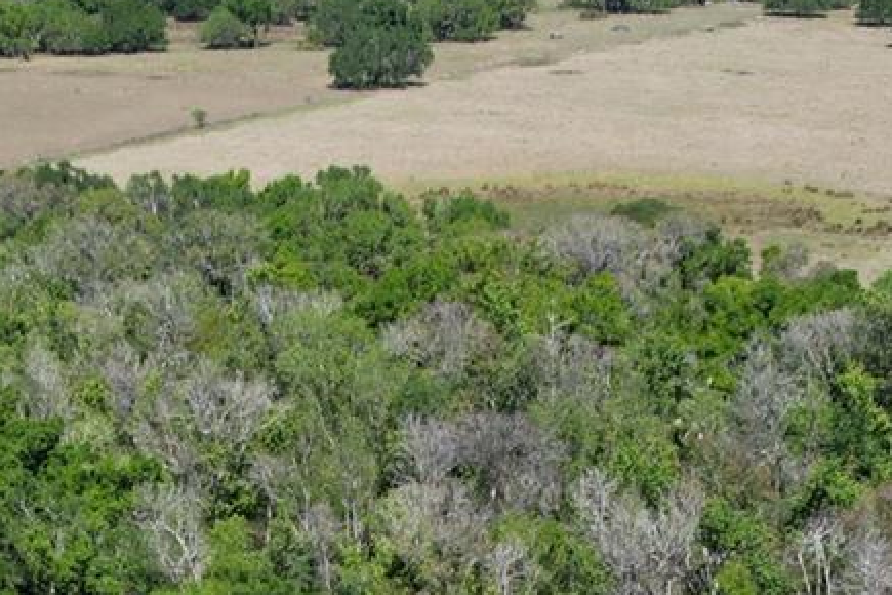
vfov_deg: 15.4
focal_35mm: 81
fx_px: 2007
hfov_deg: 24.9
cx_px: 277
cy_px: 936
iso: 100
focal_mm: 8.38
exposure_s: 1/1500
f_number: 2.8
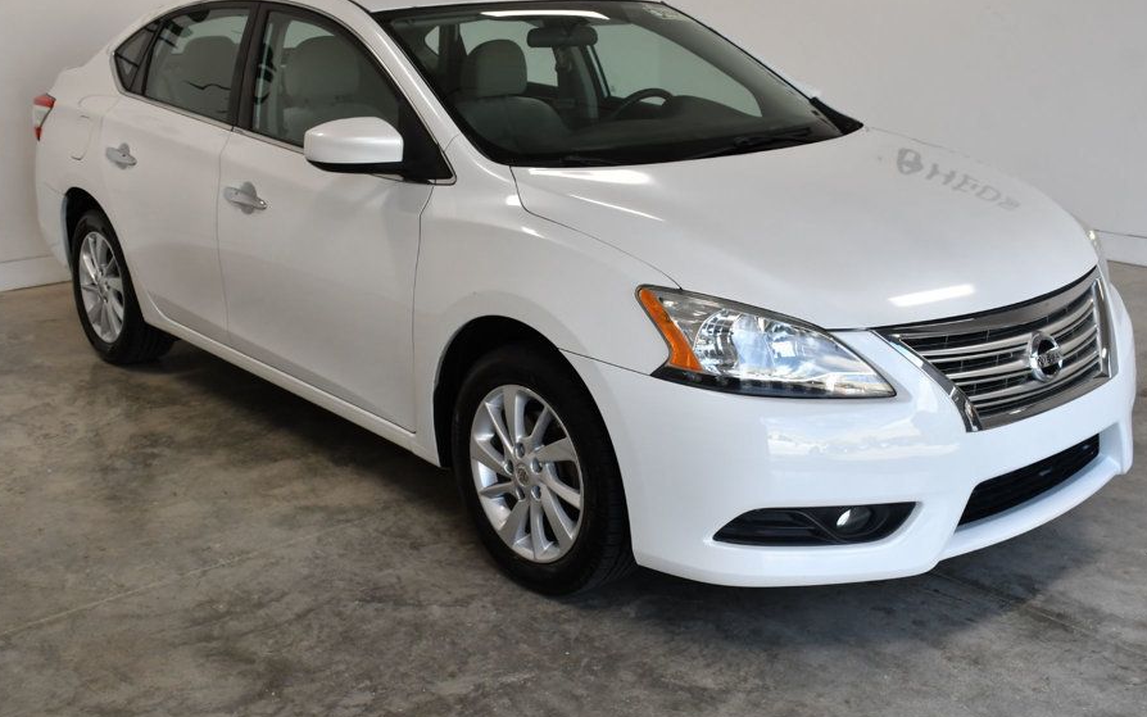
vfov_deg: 30.5
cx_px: 600
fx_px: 1313
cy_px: 308
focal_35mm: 42
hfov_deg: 47.2
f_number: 8
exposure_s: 1/250
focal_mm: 24
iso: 400
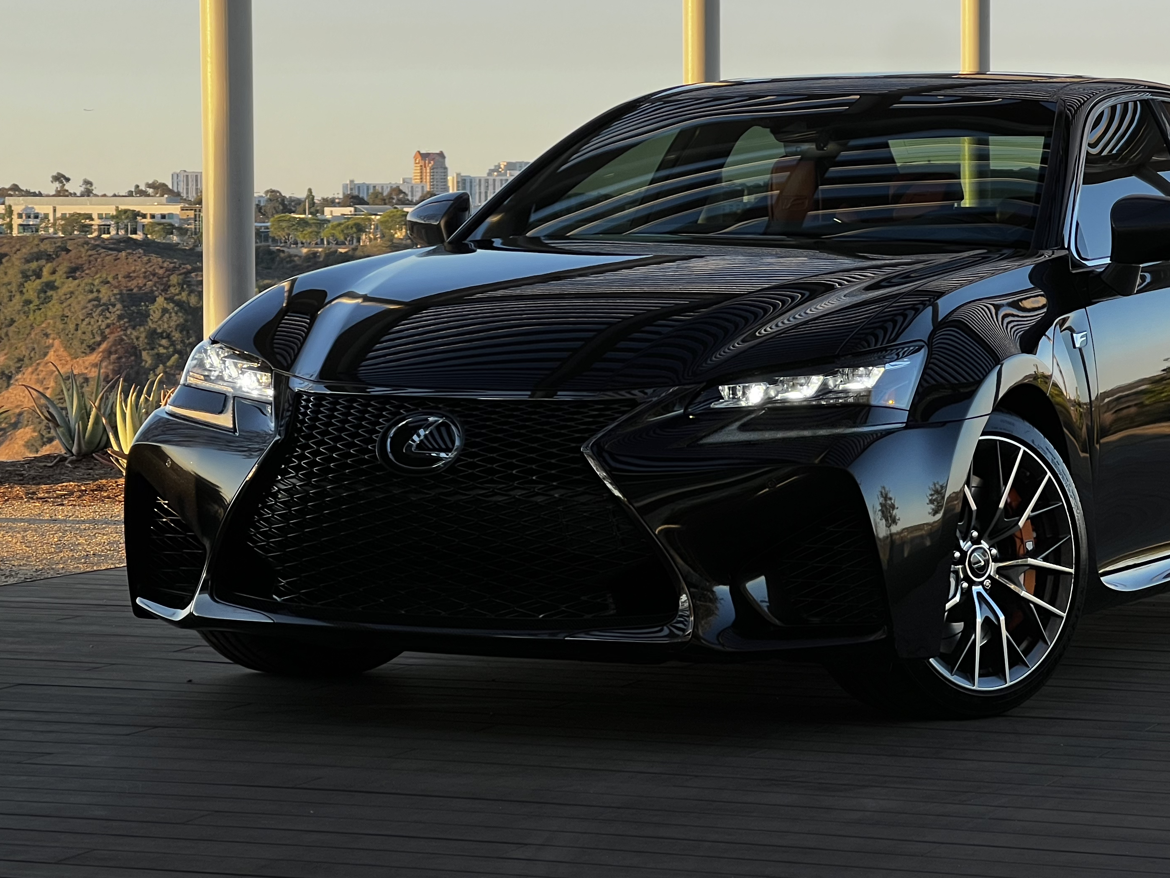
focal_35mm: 111
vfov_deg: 13.3
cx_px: 767
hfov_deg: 17.7
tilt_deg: -1.6
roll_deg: +0.8
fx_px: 3752
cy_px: 335
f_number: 2.8
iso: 32
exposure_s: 1/180
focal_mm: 9
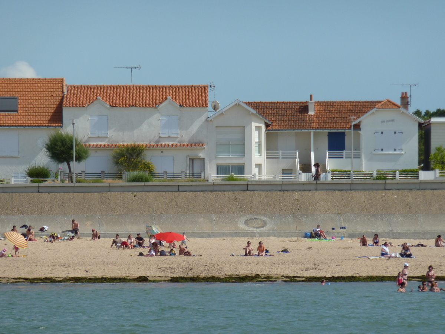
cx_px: 222
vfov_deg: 5.0
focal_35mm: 300
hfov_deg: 6.6
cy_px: 167
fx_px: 3857
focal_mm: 49.2
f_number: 5.6
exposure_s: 1/640
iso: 80
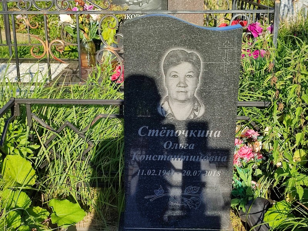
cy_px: 116
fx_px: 222
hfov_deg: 69.4
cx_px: 154
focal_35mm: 25
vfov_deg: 54.9
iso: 50
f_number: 1.9
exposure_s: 1/545
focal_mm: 6.04
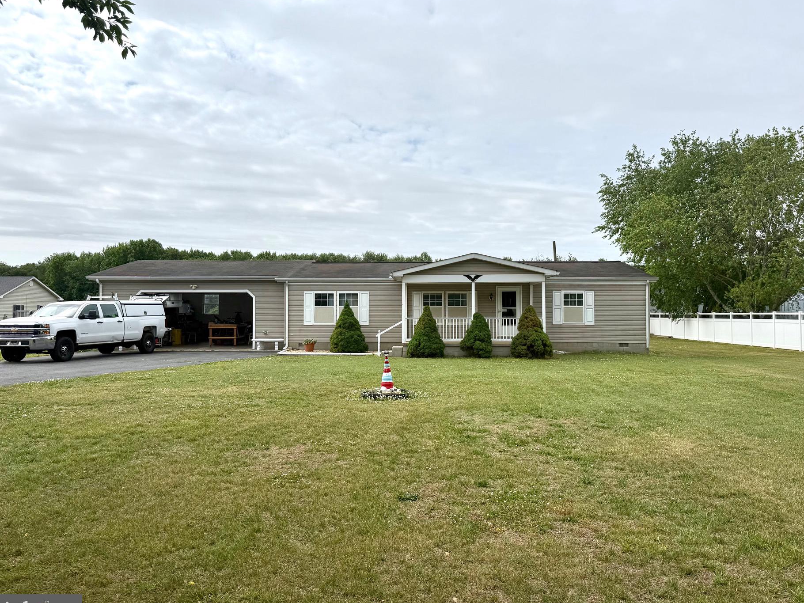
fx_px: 627
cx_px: 424
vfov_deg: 51.3
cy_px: 291
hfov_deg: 65.3
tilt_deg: +2.1
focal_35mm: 27
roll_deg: -0.4
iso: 80
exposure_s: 1/10309
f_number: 1.78
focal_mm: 6.76
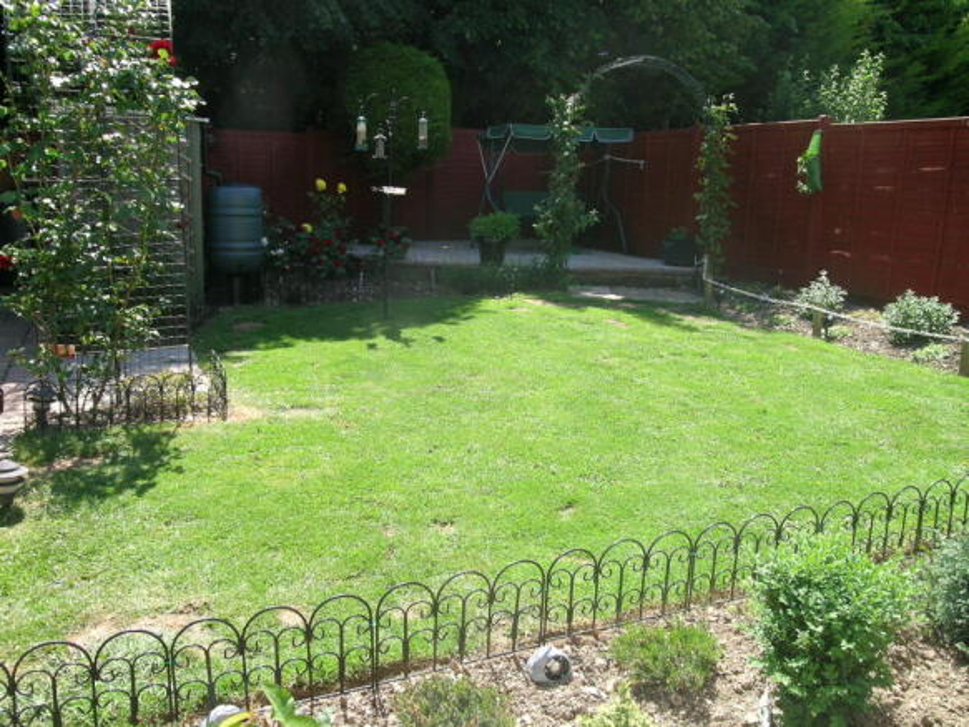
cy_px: 364
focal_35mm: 28
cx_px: 484
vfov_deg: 49.7
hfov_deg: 63.5
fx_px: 784
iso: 50
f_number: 5
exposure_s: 1/133
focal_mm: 5.8
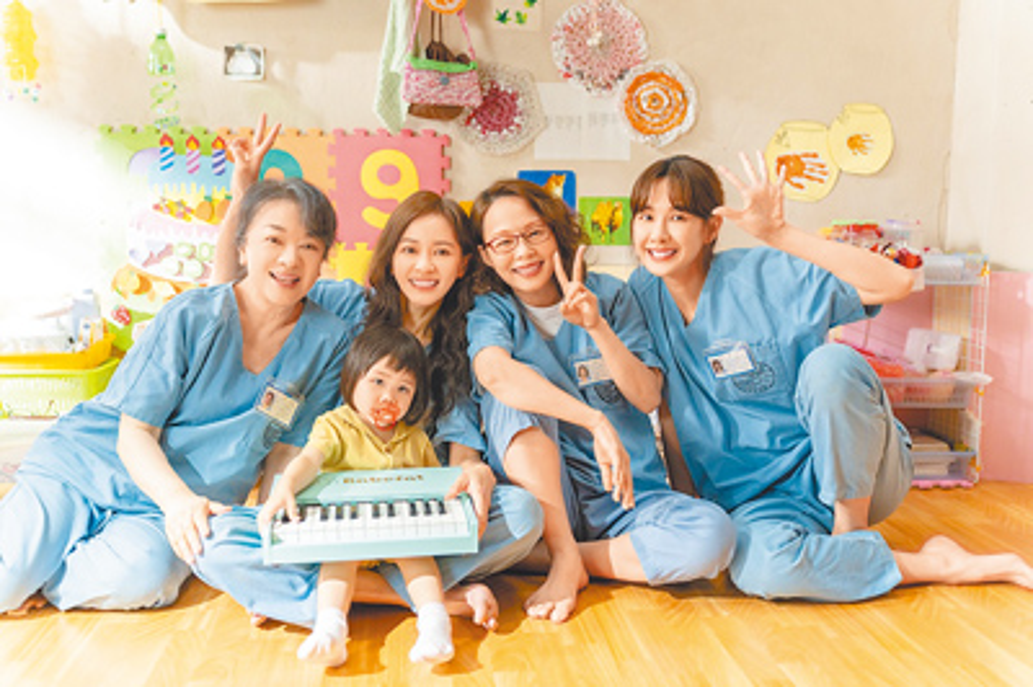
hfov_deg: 54.5
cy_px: 344
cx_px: 516
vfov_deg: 37.8
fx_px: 1003
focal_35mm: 35
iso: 1000
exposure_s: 1/250
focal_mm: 35
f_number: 2
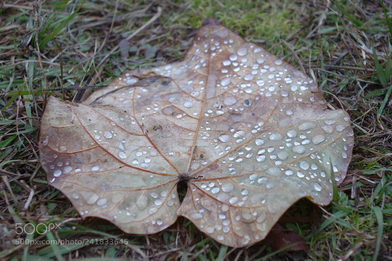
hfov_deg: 55.8
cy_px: 130
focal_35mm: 34
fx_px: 370
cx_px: 196
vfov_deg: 38.9
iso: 200
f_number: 2.8
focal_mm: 12.48
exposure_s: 1/40
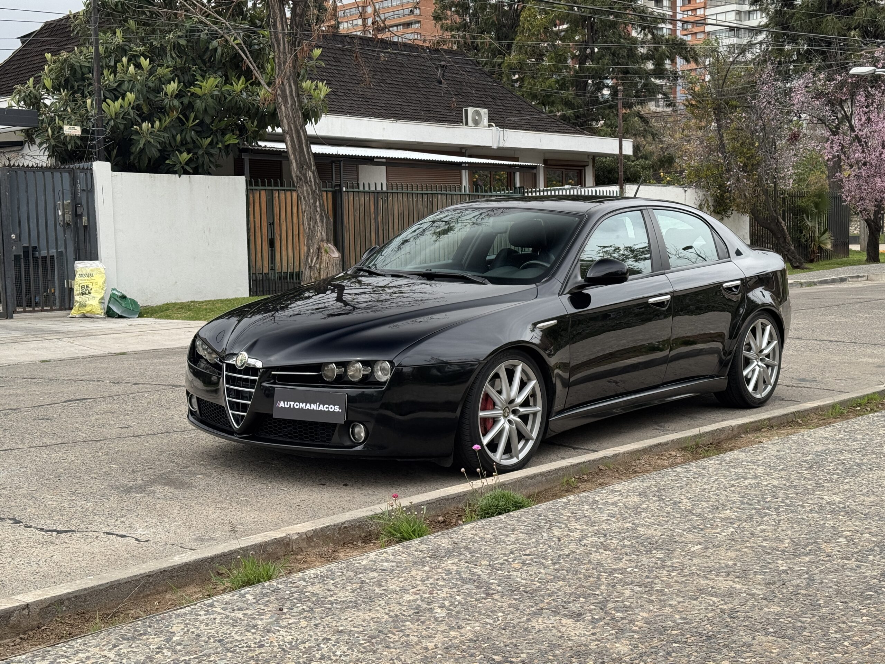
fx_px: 1227
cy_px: 332
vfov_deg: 30.3
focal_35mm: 48
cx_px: 442
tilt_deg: -3.1
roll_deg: +1.5
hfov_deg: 39.7
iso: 64
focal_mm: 6.76
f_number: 1.78
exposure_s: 1/715
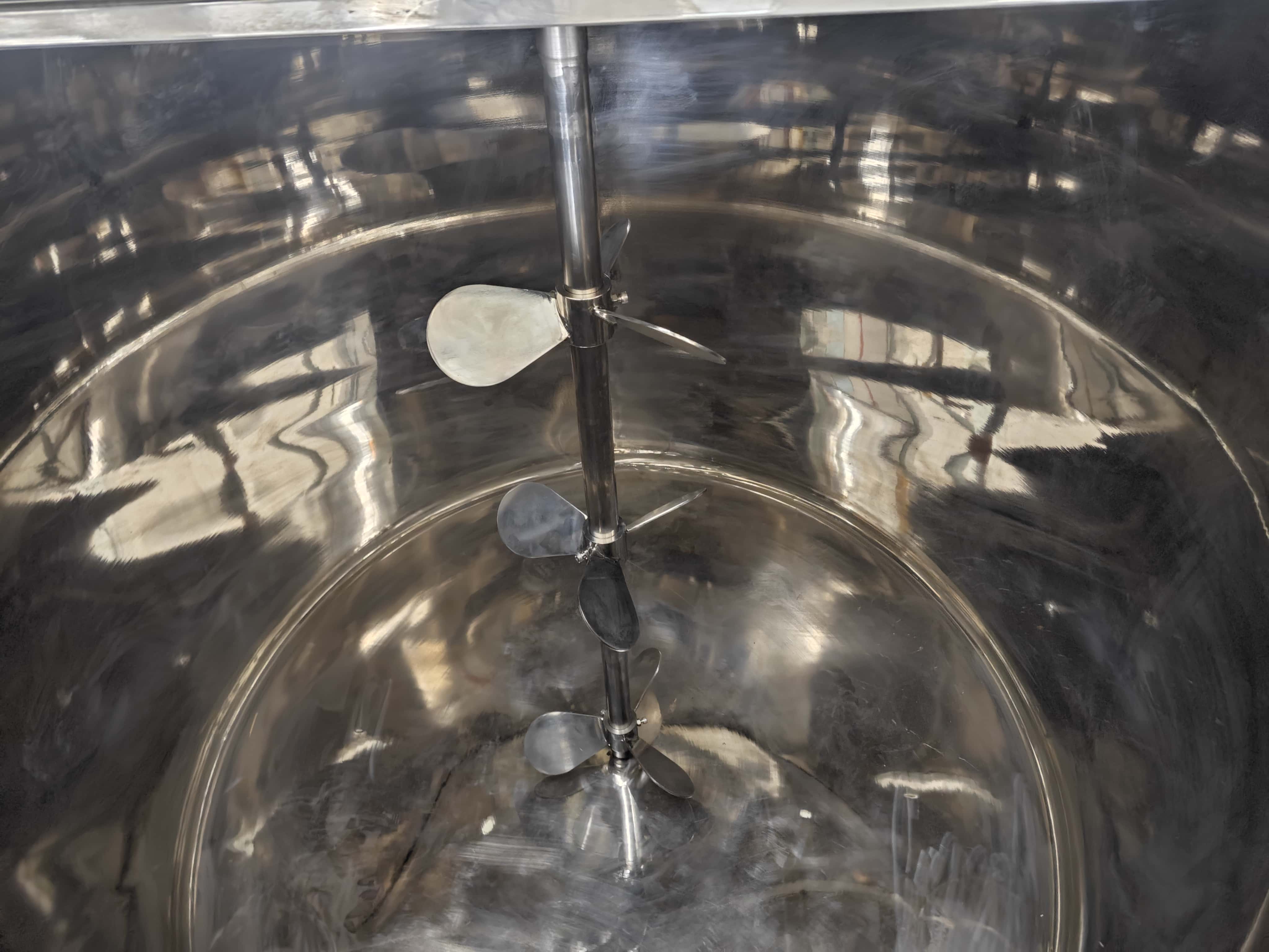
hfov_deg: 73.9
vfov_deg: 58.9
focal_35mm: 23
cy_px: 476
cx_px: 634
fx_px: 843
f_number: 1.8
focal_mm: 5.43
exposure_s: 1/25
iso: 1250
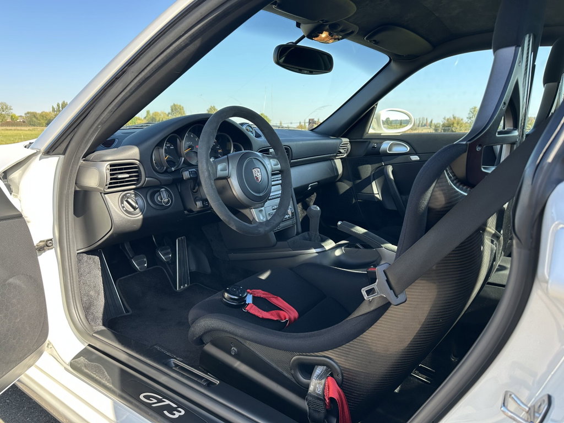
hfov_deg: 71.6
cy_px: 212
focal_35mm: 24
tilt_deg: -11.8
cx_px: 282
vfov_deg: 56.8
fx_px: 391
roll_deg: -0.6
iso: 80
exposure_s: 1/268
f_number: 1.78
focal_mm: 6.86
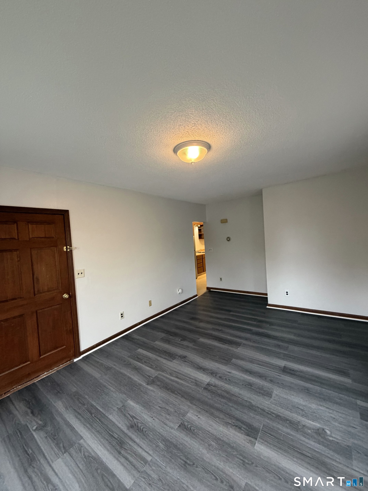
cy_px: 246
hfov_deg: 85.7
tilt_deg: -0.5
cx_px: 184
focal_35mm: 14
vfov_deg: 102.1
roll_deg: +3.7
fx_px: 198
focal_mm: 2.22
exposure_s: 1/60
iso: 500
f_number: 2.2
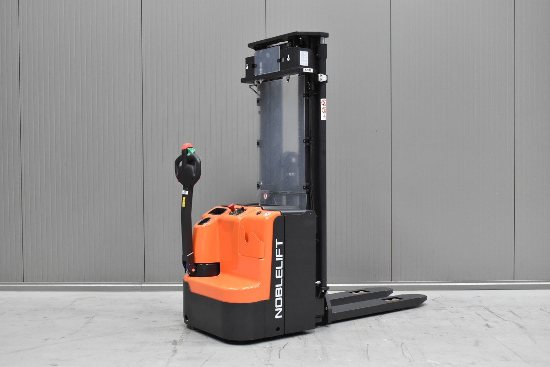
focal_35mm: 45
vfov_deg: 29.9
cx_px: 275
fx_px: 687
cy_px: 184
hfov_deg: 43.6
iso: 1600
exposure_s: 1/30
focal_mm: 30
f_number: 6.3
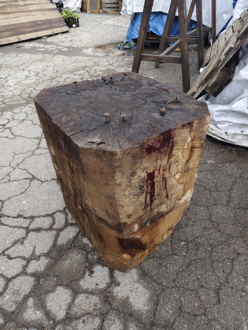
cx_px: 124
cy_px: 165
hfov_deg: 56.8
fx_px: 229
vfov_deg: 71.6
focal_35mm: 24
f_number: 1.88
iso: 129
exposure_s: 1/100
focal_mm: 5.56
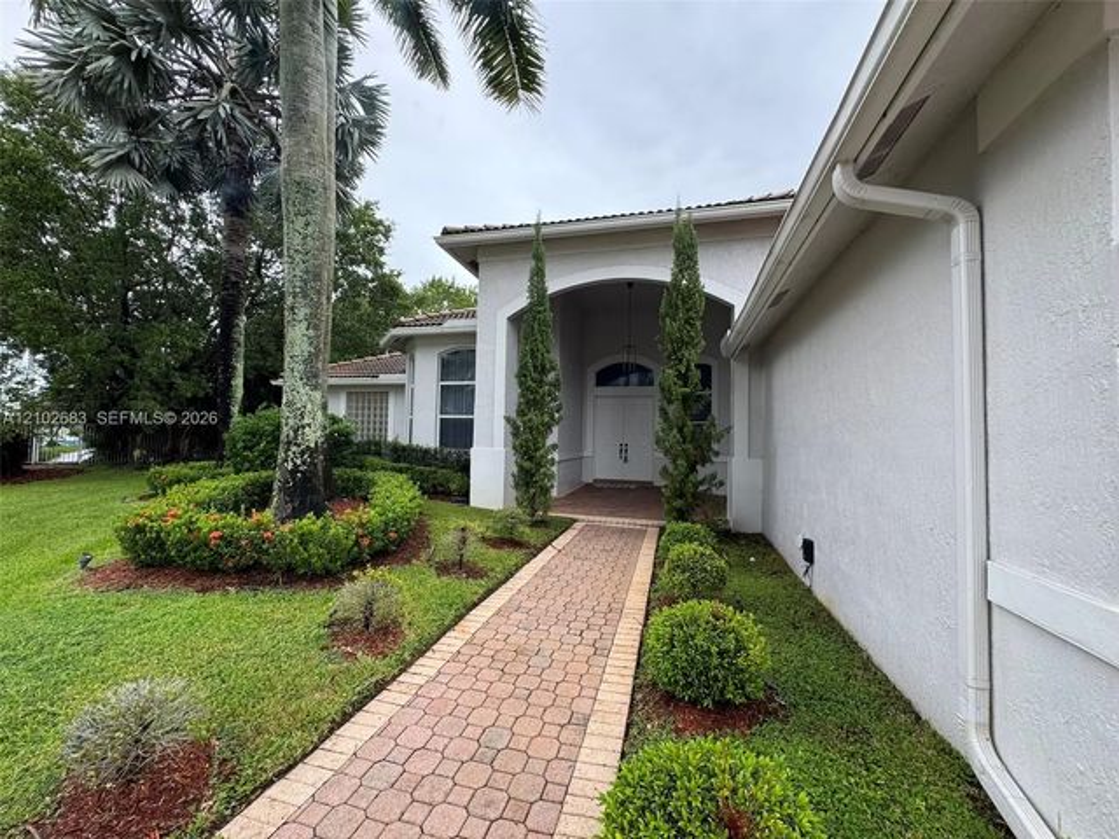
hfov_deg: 102.1
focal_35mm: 14
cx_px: 560
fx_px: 453
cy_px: 420
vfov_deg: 85.7
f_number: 2.2
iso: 40
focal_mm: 2.22
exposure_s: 1/123
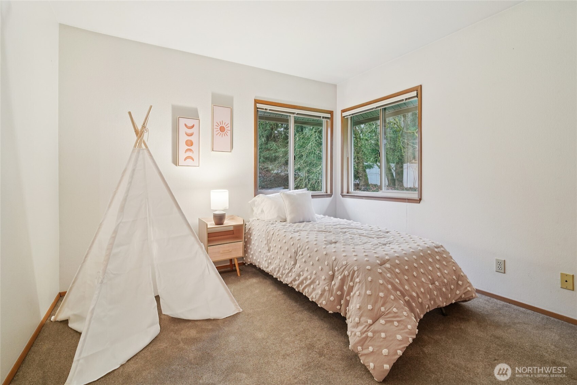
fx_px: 256
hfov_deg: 96.7
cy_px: 192
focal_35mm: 16
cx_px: 288
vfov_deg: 73.7
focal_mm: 16
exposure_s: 1/13
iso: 1600
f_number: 8
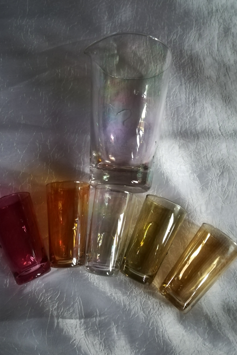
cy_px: 176
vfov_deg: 65.5
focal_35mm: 28
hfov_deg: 46.4
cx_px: 117
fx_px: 276
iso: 1000
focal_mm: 3.83
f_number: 2.2
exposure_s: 1/14.3
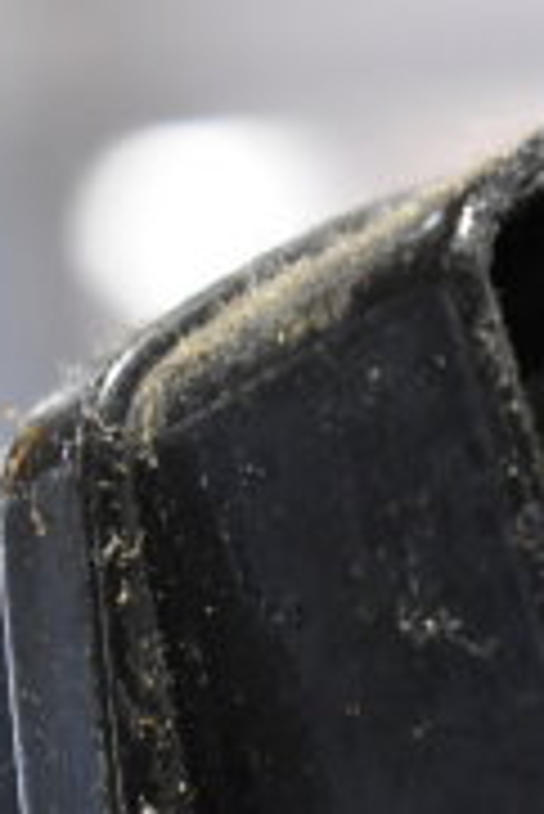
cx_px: 1241
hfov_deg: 4.8
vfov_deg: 7.4
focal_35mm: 278
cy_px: 695
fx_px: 6282
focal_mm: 55
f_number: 5.6
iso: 1800
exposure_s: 1/100
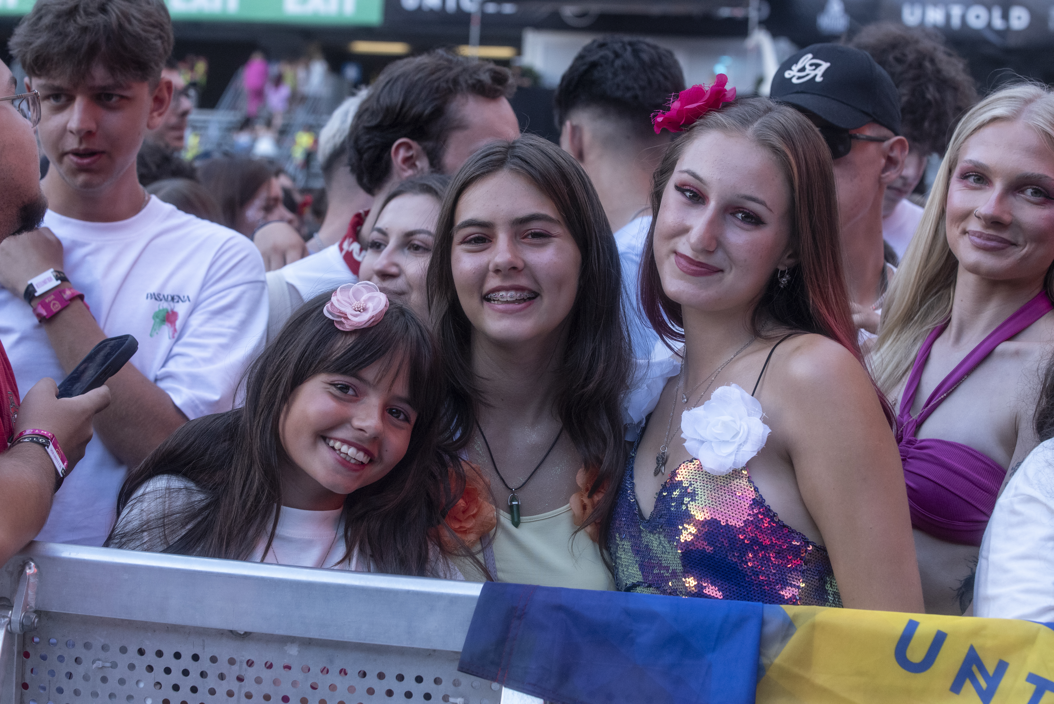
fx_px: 2050
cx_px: 527
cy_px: 352
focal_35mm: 70
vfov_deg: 19.5
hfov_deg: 28.8
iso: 2500
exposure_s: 1/500
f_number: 2.8
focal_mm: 70
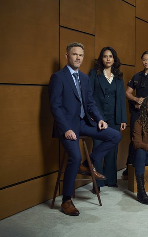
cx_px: 173
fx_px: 472
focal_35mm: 73
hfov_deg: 17.1
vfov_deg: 28.2
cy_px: 119
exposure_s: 1/200
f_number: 11
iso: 800
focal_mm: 47
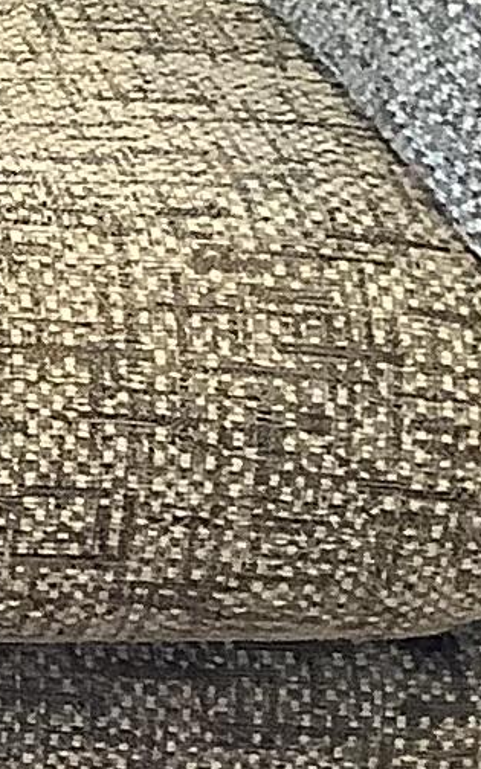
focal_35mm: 213
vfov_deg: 9.6
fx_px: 4467
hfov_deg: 5.8
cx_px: -951
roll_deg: -1.1
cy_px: -313
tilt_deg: -28.1
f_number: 2.4
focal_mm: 3.3
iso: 160
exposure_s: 1/50
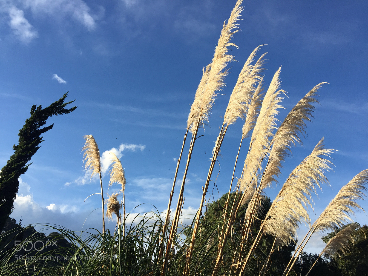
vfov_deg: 48.2
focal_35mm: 29
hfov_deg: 61.7
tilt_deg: +29.1
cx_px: 184
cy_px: 138
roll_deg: -5.7
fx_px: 308
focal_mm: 4.15
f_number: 2.2
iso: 32
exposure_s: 1/1236
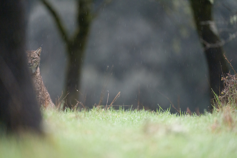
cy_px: 79
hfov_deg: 3.4
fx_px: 3950
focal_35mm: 600
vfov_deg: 2.3
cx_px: 118
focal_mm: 600
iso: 10000
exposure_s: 1/250
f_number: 4
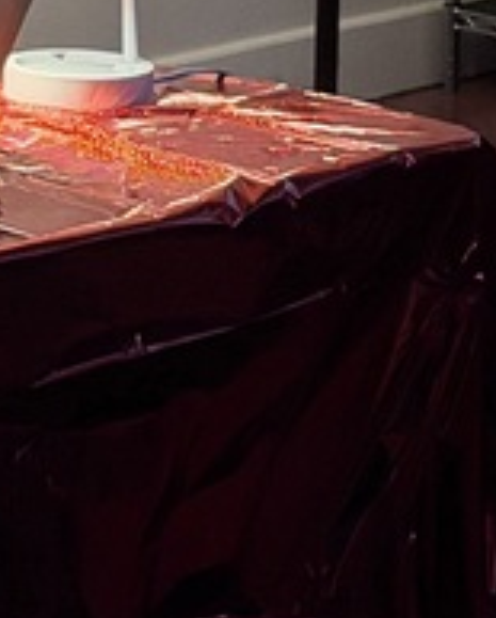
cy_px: -589
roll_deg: -2.1
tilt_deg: -3.6
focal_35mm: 248
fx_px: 4540
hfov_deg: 6.1
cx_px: -554
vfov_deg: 7.5
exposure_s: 1/40
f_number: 1.78
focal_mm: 6.76
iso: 320
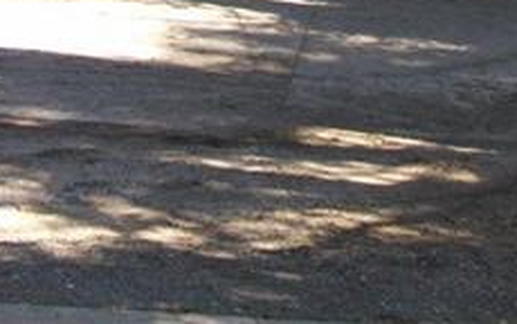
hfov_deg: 19.6
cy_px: -214
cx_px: 238
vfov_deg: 11.6
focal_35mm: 106
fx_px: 1494
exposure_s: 1/160
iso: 64
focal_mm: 6
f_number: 2.7
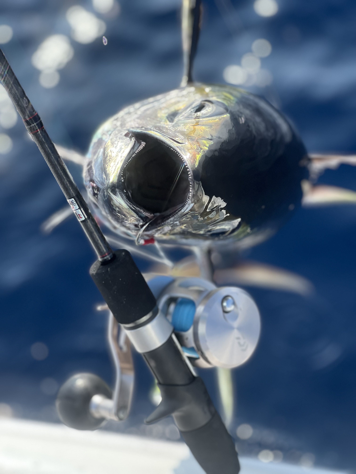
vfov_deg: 25.3
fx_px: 1056
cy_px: 237
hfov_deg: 19.1
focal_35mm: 77
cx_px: 178
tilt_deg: -50.0
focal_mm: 9
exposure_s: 1/243
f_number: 2.8
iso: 32
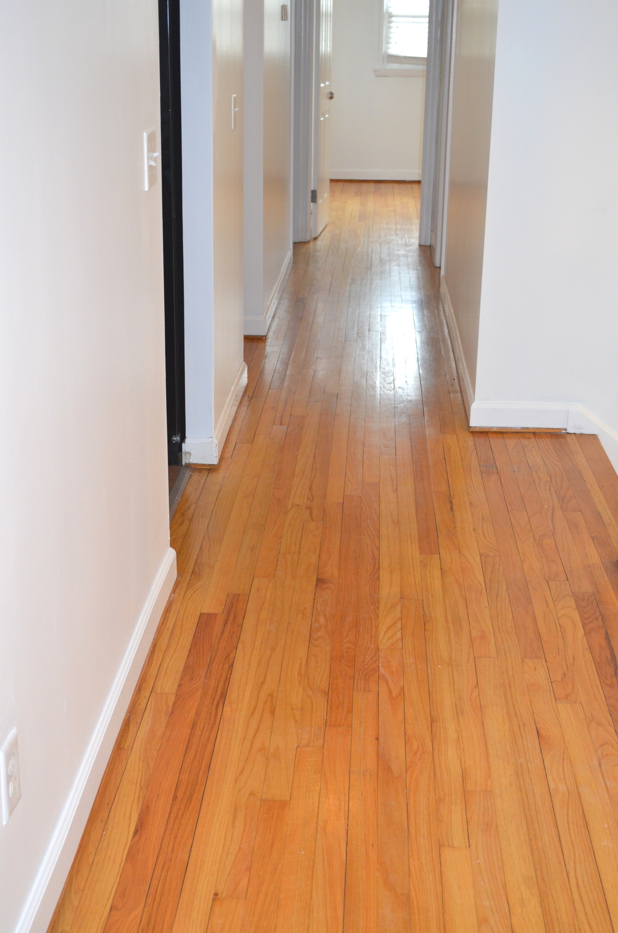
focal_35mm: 48
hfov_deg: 28.0
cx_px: 329
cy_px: 483
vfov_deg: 41.2
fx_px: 1241
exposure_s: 1/60
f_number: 4.5
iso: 1000
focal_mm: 30
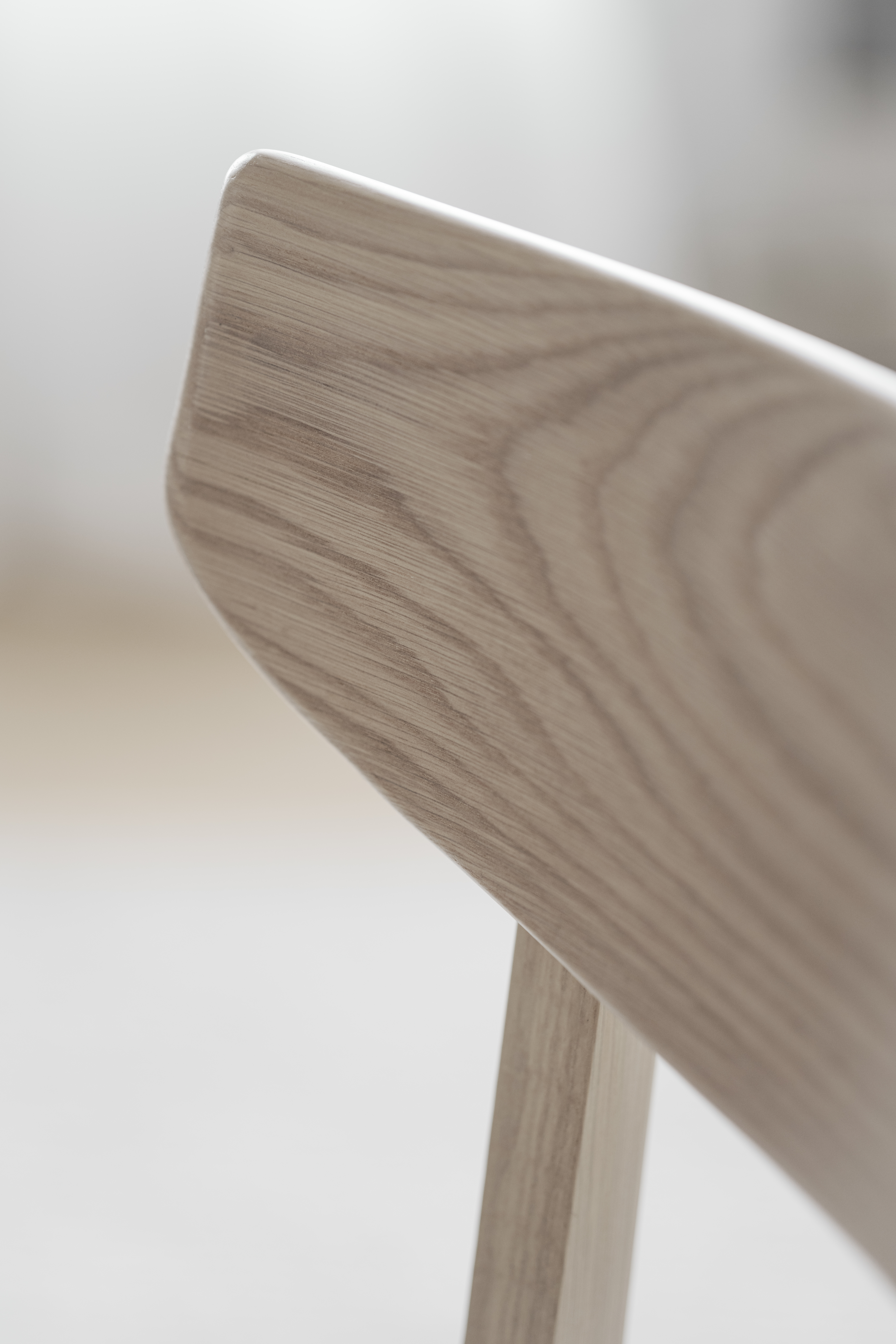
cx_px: 448
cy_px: 672
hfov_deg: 16.1
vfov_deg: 23.9
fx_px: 3173
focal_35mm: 85
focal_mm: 85
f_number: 1.8
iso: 160
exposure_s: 1/125
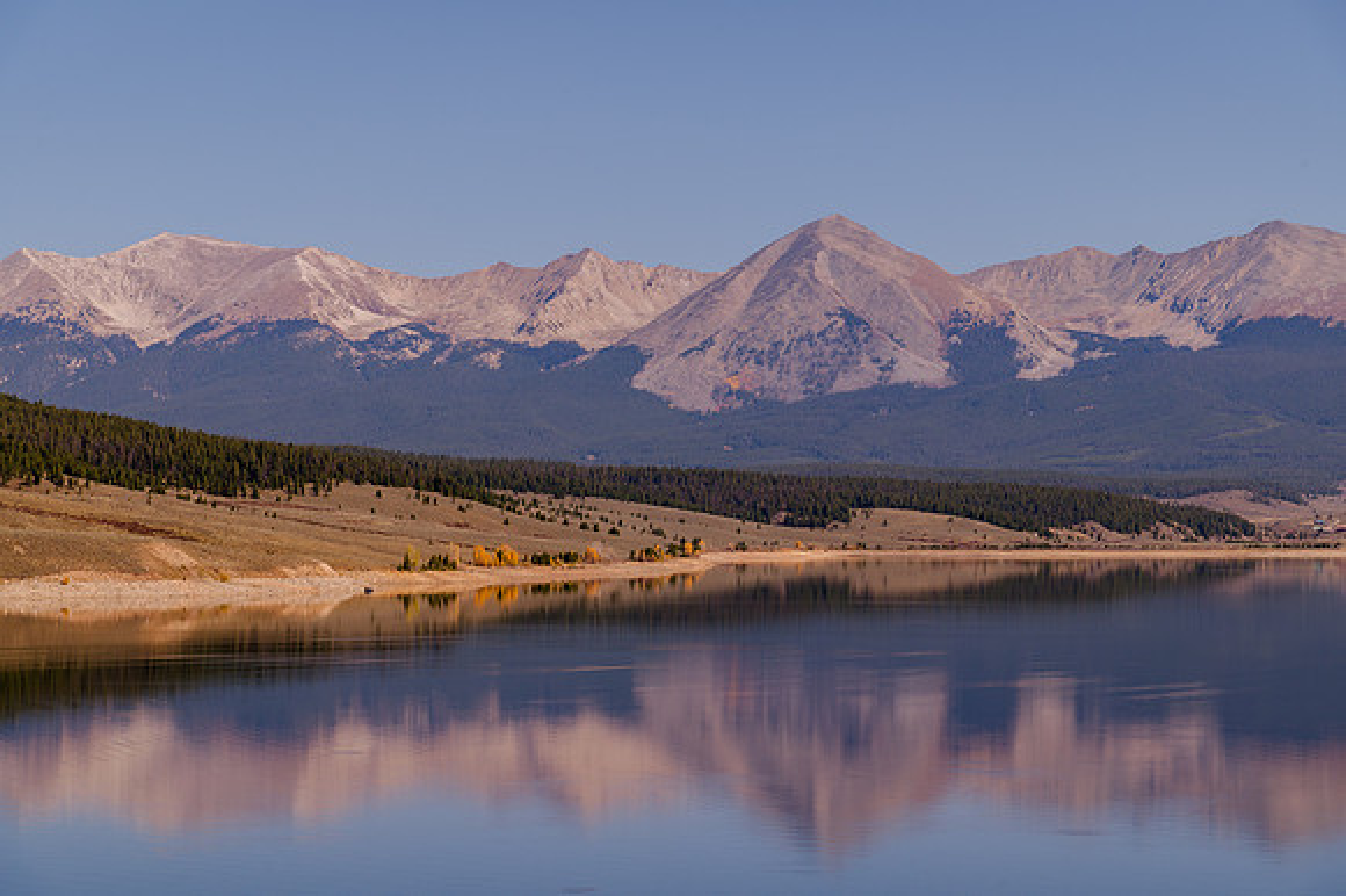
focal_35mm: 105
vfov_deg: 13.0
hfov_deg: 19.5
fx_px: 3923
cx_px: 673
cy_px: 448
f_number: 11
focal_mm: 105
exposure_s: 1/320
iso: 200
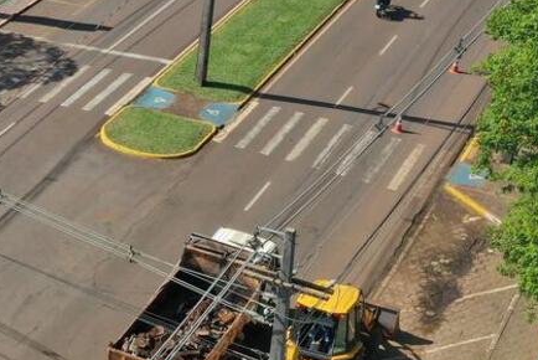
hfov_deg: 22.9
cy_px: 395
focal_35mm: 87
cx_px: 77
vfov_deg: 15.3
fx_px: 1301
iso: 100
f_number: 7.1
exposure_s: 1/200
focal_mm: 10.26
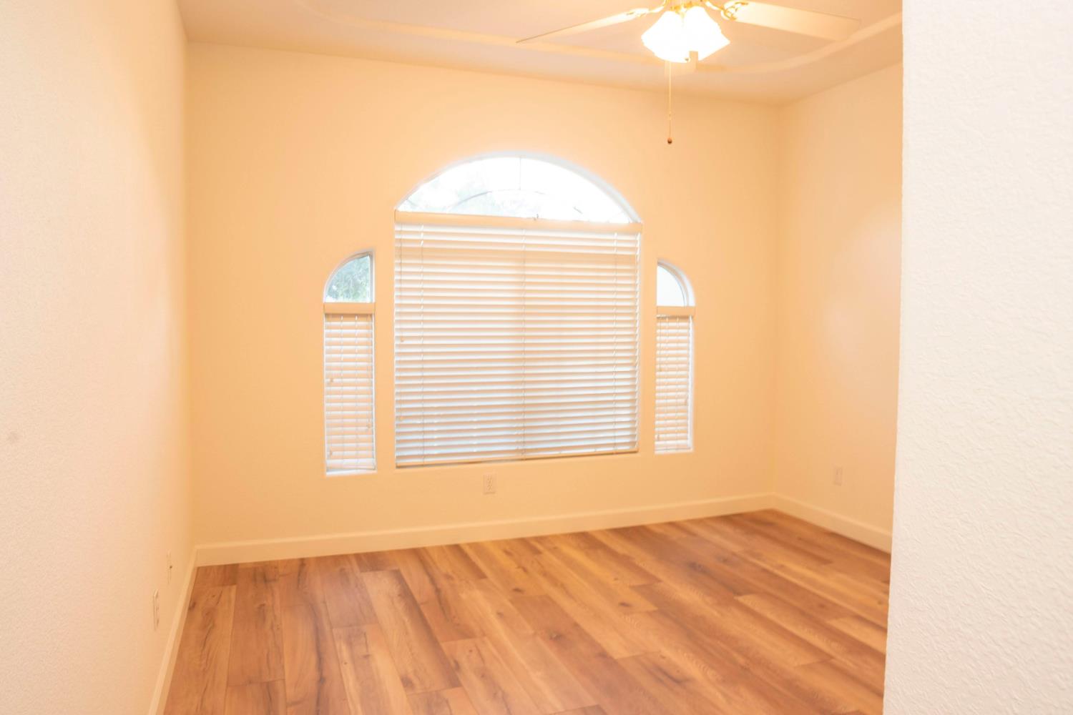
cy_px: 358
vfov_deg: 53.1
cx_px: 536
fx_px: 715
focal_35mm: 24
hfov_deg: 73.7
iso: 100
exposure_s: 1.6
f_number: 11
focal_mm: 16
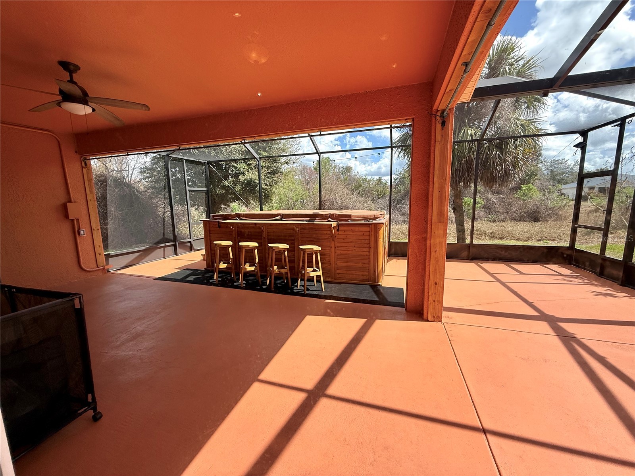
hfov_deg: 102.1
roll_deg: +0.8
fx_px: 257
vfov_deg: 85.7
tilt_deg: -8.1
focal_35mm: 14
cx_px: 318
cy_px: 238
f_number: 2.2
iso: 50
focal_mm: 2.22
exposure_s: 1/596
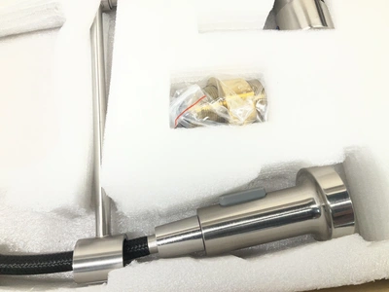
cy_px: 146
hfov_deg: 61.7
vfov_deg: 48.2
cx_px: 194
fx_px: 326
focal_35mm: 29
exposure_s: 1/120
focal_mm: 3
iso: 25
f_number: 1.8
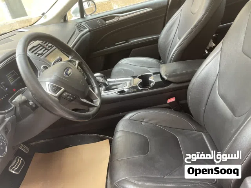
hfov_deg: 67.3
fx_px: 189
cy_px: 94
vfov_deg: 53.1
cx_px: 126
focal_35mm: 26
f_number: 1.6
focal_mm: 4.2
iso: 125
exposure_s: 1/101
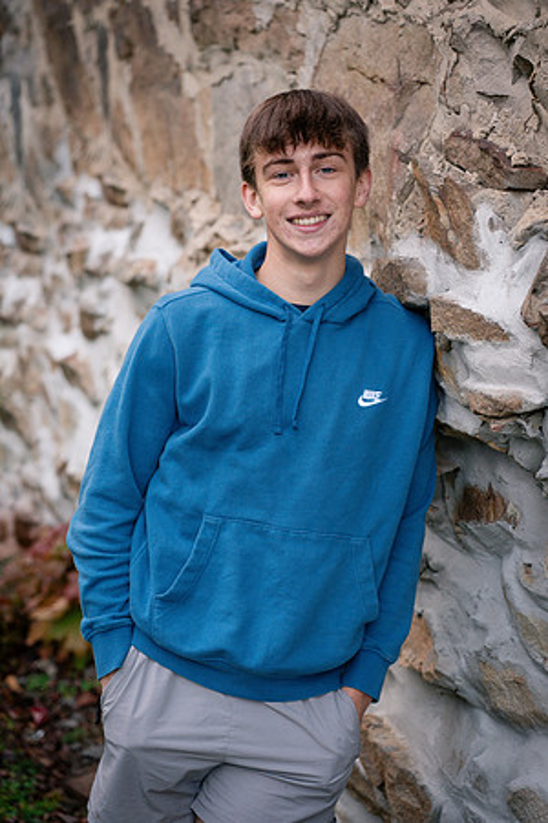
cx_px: 274
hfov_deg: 16.1
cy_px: 412
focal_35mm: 85
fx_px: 1941
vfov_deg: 23.9
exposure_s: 1/160
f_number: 3.5
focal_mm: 85
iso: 800
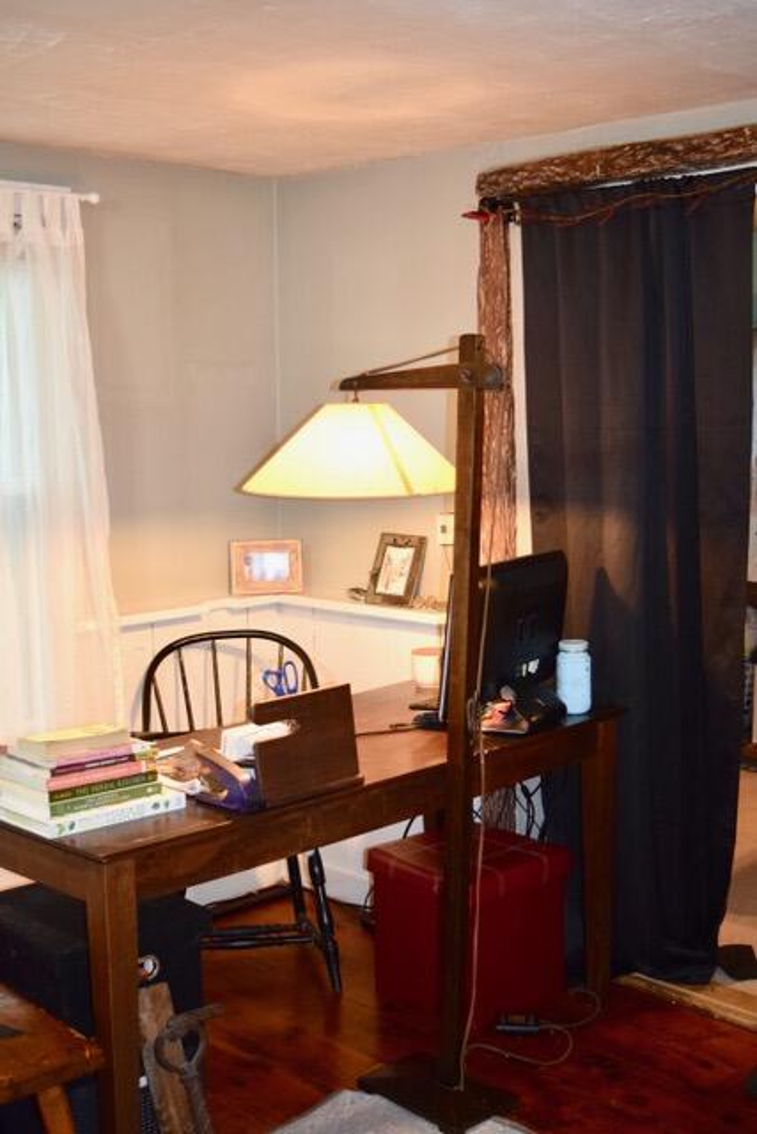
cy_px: 567
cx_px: 378
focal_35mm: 42
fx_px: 1324
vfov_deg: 46.4
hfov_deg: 31.9
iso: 1800
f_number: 4.2
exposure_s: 1/60
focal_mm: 28
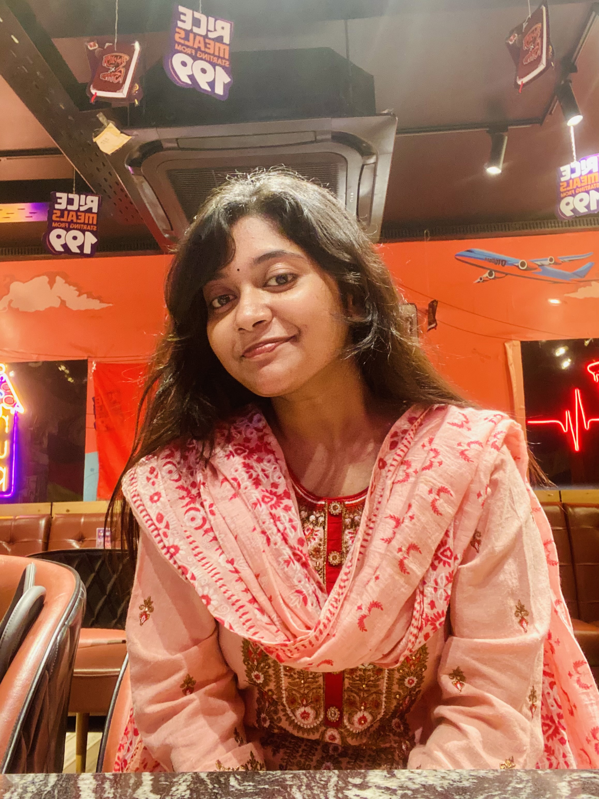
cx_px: 300
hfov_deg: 46.8
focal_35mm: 30
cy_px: 400
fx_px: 692
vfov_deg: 60.0
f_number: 2.2
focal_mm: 2.71
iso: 400
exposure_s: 1/25
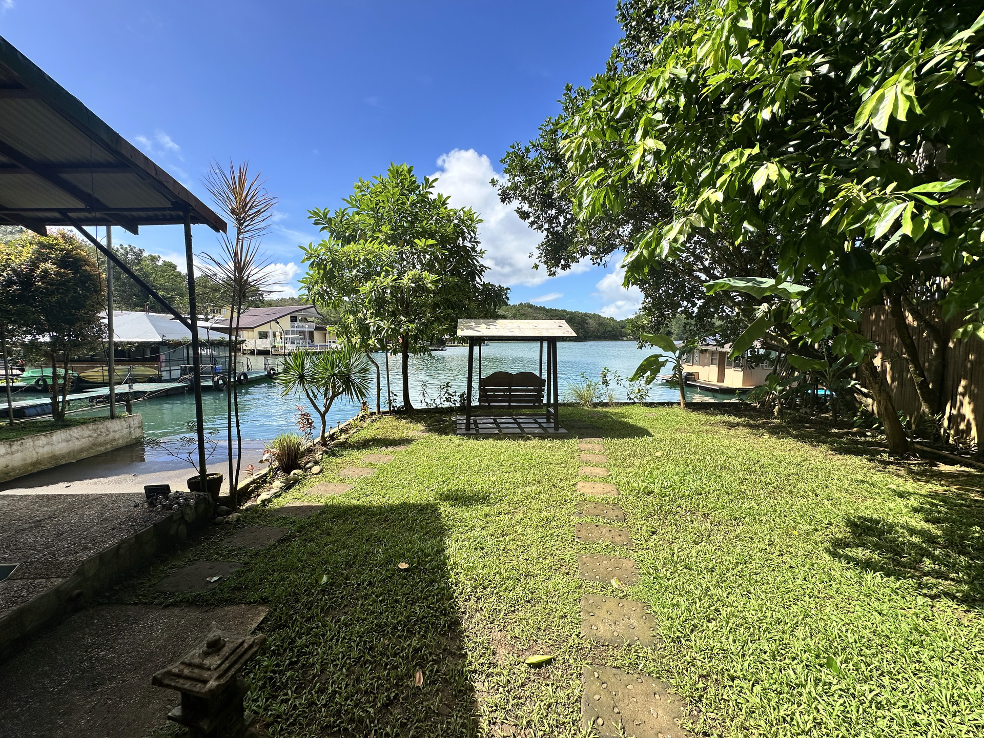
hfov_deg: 102.1
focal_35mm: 14
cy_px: 369
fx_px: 398
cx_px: 492
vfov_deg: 85.7
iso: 40
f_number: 2.2
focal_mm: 2.22
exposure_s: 1/1511
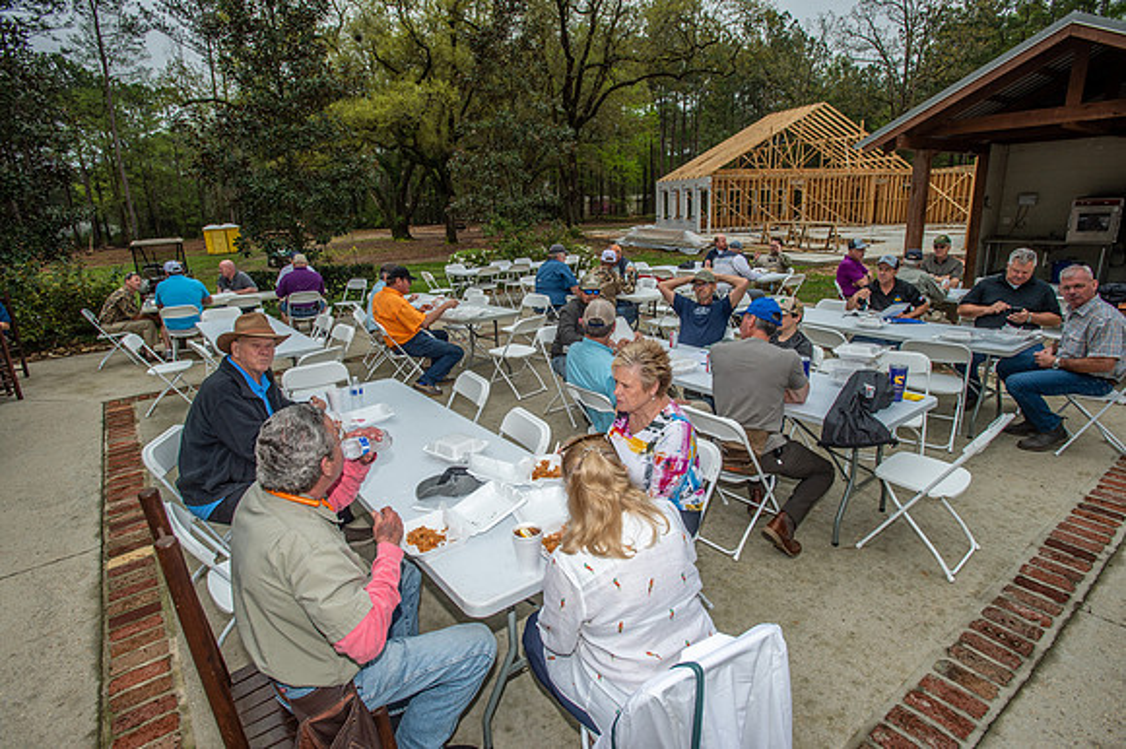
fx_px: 594
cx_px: 563
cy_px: 374
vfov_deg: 64.5
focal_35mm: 19
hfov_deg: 86.9
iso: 400
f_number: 5.6
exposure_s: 1/1600
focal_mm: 19
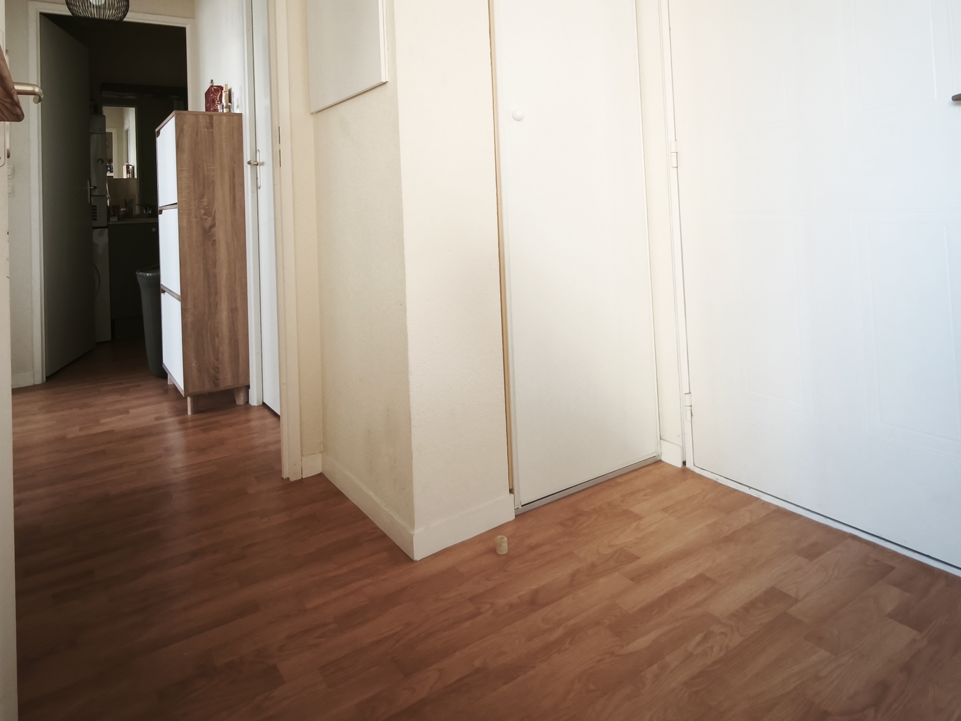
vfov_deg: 56.2
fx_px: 639
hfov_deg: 73.9
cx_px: 456
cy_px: 187
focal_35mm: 23
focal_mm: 1.91
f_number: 2.2
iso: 250
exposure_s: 1/33.3
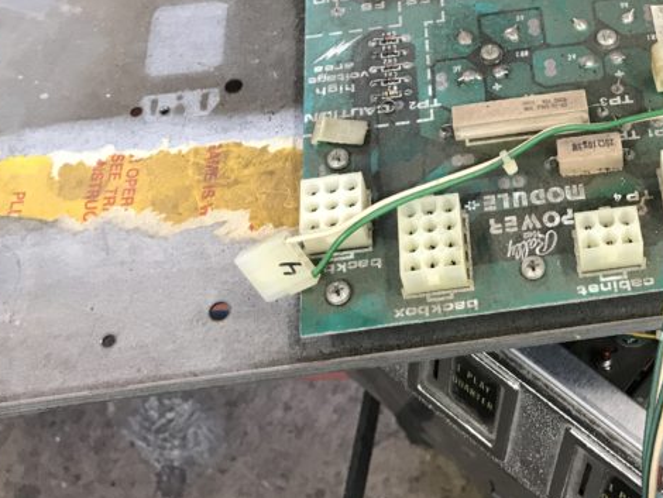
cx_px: 543
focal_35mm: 61
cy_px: 20
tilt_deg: -52.0
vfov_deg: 23.2
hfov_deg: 30.8
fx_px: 1169
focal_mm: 3.99
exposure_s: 1/20
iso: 40
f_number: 1.8
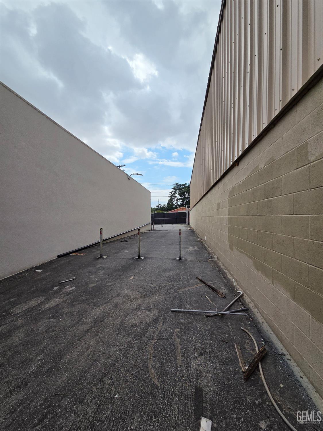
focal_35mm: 13
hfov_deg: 89.9
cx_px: 162
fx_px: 162
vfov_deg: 106.2
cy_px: 216
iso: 100
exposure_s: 1/5756
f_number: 2.2
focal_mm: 2.2
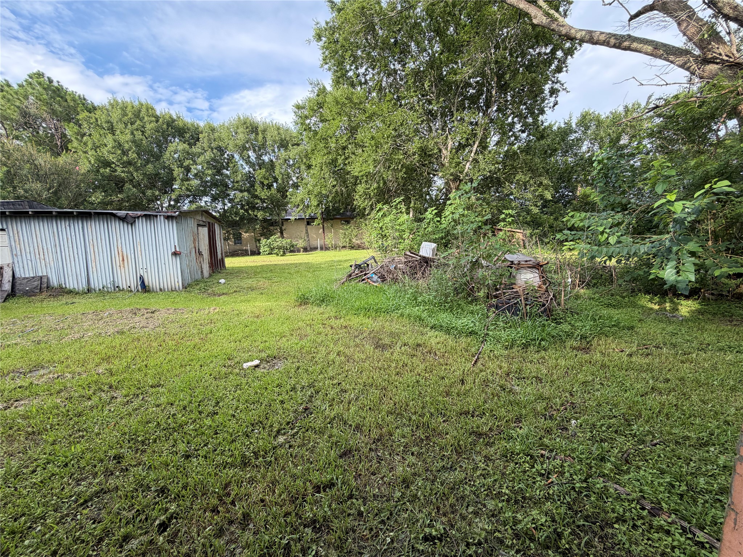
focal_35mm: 14
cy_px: 278
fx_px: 300
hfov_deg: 102.1
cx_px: 372
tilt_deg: -8.1
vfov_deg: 85.7
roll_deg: +2.4
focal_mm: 2.22
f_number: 2.2
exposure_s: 1/221
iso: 50
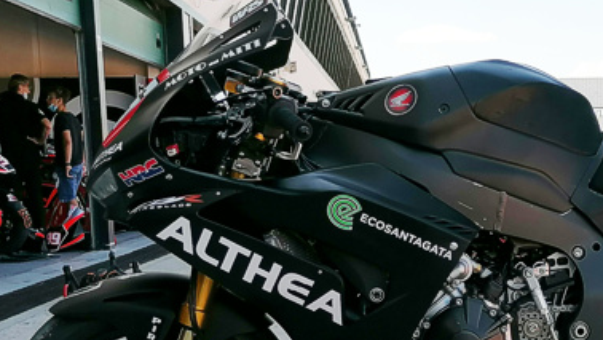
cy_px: 293
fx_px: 784
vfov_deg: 23.9
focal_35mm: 49
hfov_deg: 41.9
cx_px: 356
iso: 50
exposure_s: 1/845
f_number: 1.8
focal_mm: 4.75
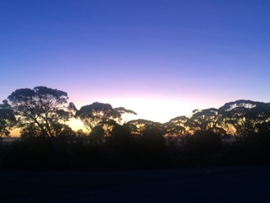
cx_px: 147
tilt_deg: +5.6
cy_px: 101
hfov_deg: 40.4
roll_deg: +2.7
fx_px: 367
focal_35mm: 47
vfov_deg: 30.9
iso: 100
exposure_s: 1/30
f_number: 2.2
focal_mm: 4.15
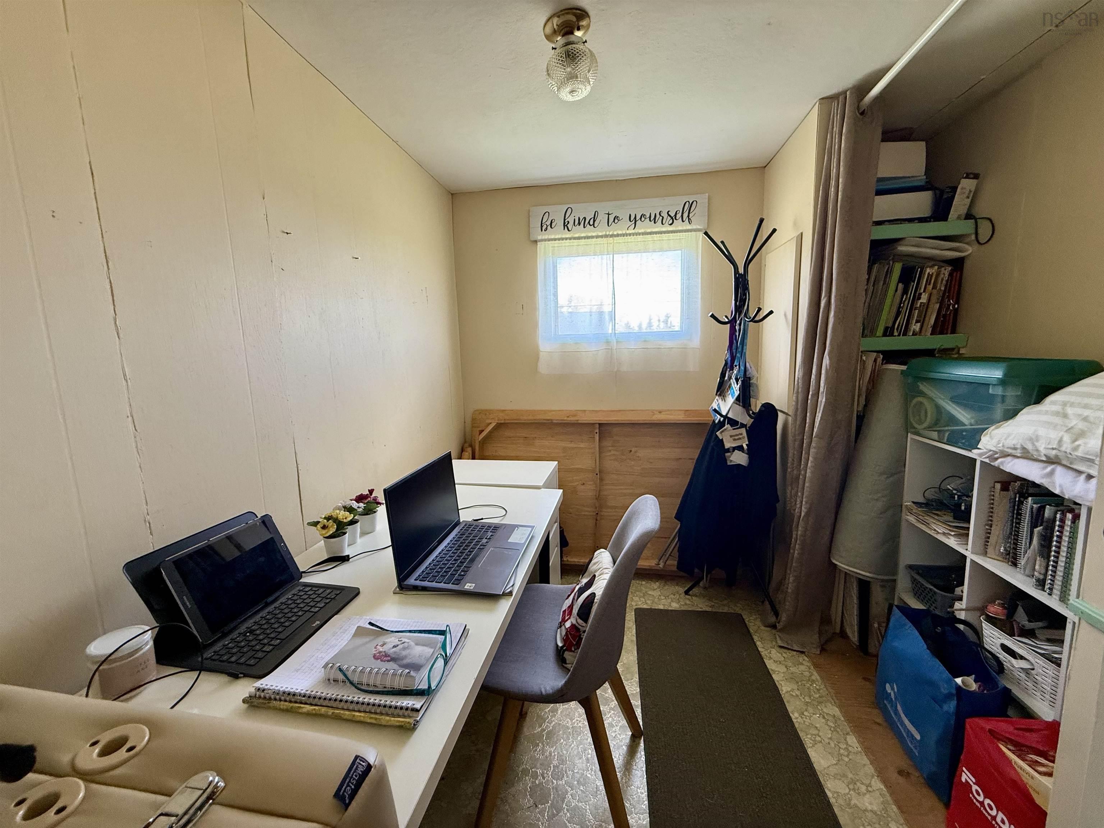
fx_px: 446
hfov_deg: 102.1
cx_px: 552
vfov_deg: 85.7
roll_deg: +0.2
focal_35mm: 14
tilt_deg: -7.9
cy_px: 414
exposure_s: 1/99
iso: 200
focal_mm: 2.22
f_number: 2.2
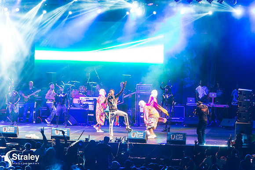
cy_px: 85
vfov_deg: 6.9
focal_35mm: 200
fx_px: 1416
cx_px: 128
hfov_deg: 10.3
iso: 2500
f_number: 5.6
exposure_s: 1/60
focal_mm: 200
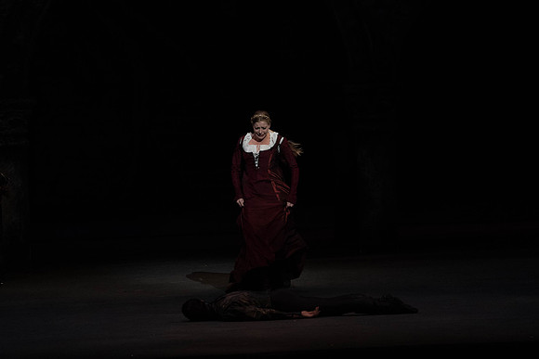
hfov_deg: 6.9
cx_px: 270
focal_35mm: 297
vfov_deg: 4.6
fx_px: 4448
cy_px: 180
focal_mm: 297
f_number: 7.1
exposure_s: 1/320
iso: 5000
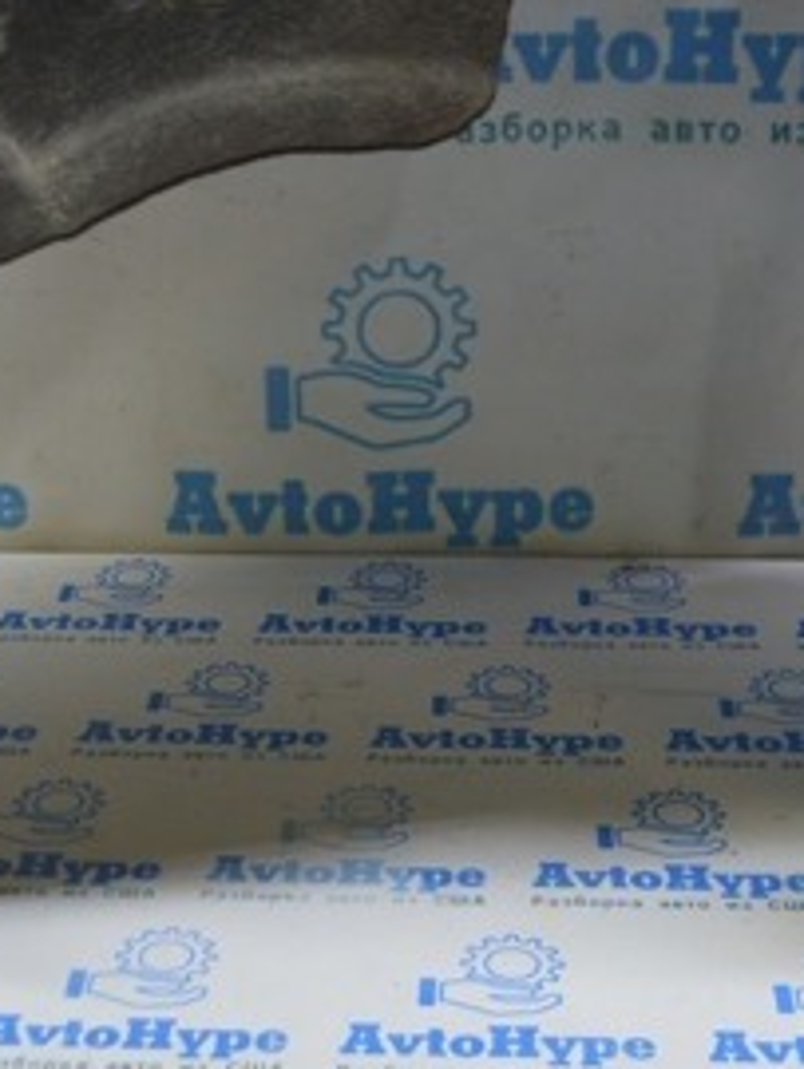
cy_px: 303
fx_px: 2319
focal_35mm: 75
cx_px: 321
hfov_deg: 19.6
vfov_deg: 25.7
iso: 400
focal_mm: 22
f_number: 3.8
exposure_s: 1/50
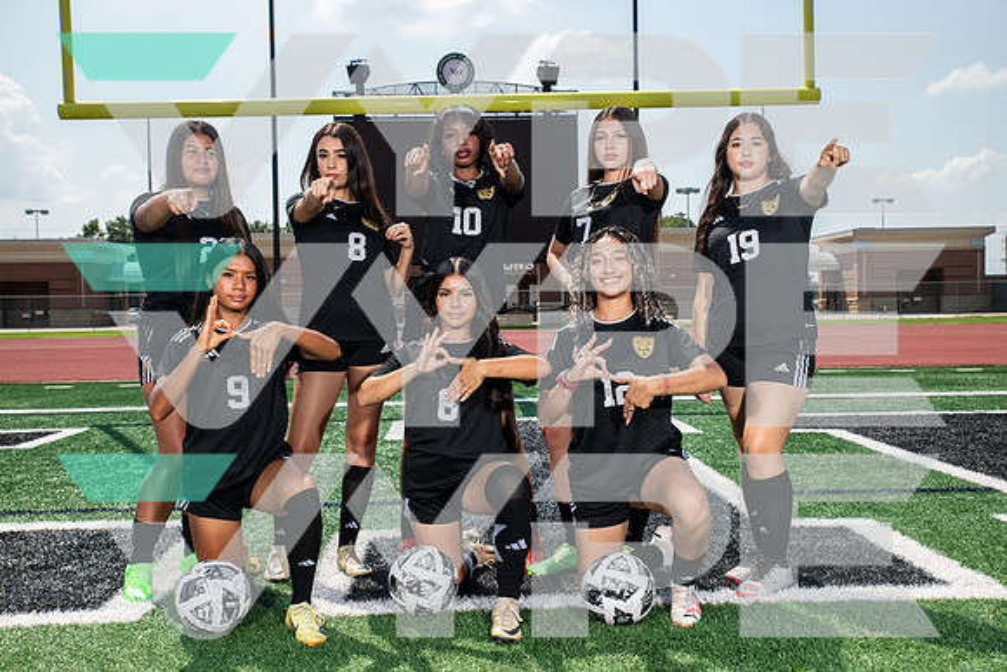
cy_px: 336
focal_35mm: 40
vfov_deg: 33.4
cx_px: 504
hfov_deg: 48.4
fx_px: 1119
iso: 100
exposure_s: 1/320
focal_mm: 40
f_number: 7.1
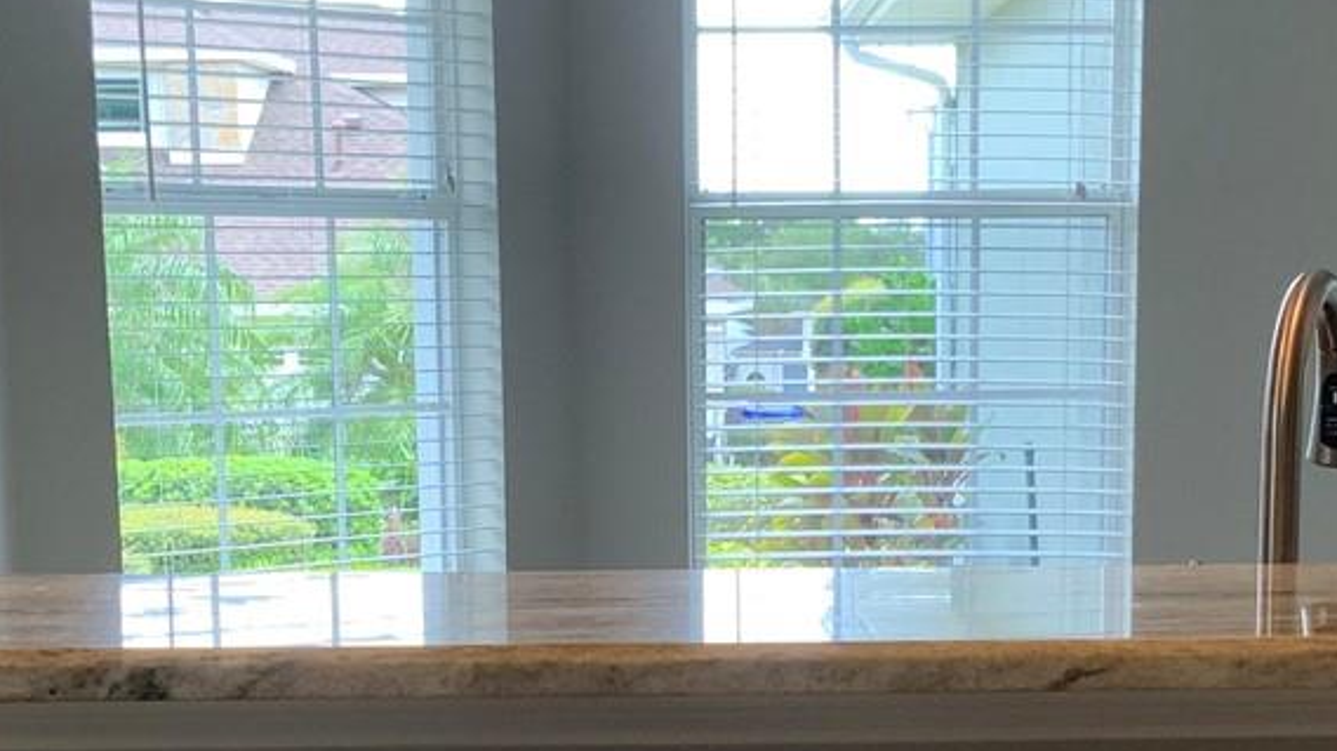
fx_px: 3154
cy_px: 857
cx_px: 784
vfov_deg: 13.3
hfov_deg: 23.9
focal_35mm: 89
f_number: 1.8
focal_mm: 3
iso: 40
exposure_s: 1/60
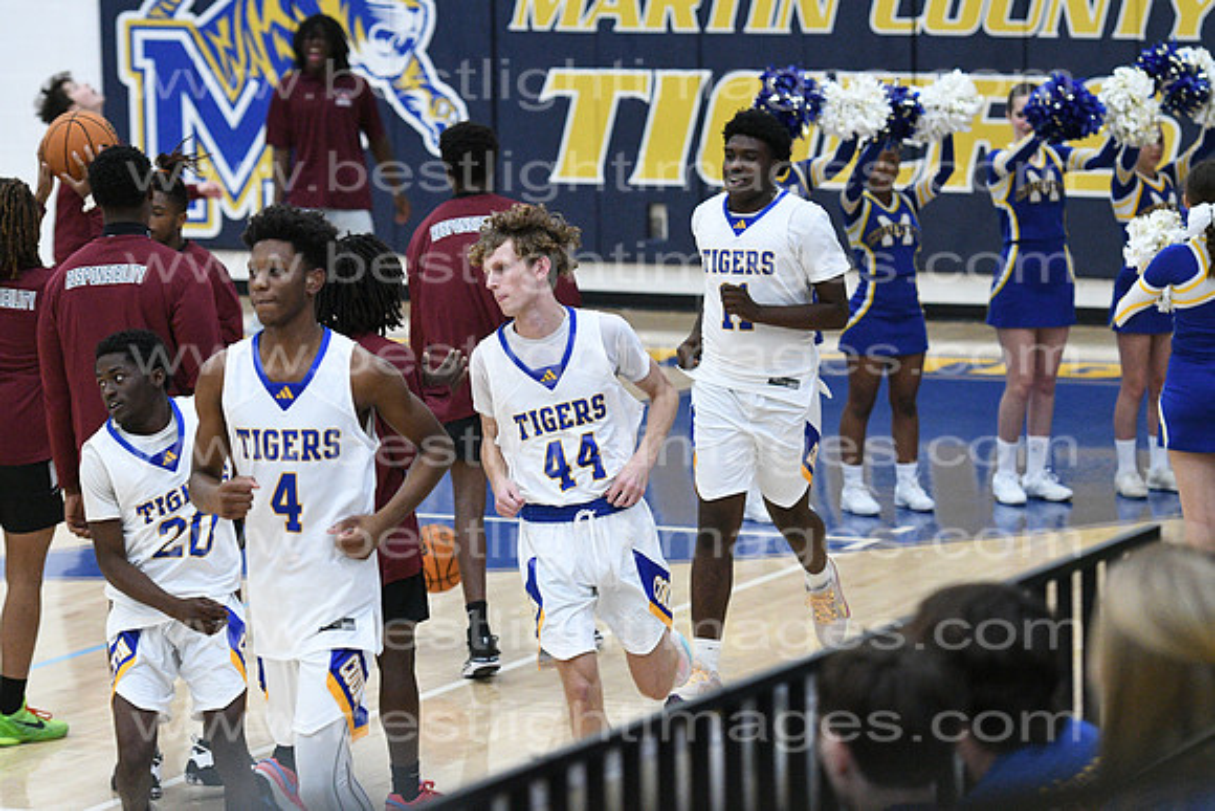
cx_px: 608
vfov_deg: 8.2
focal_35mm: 168
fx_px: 5671
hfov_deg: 12.2
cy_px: 406
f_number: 4
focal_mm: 112
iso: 7200
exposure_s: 1/640
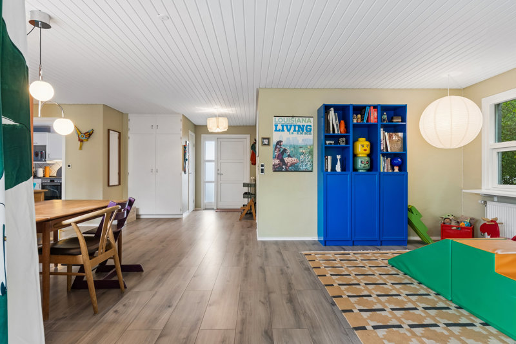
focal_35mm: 22
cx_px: 258
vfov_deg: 57.8
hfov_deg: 79.2
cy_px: 172
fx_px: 312
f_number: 8
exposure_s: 1/8
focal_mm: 14.5
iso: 200
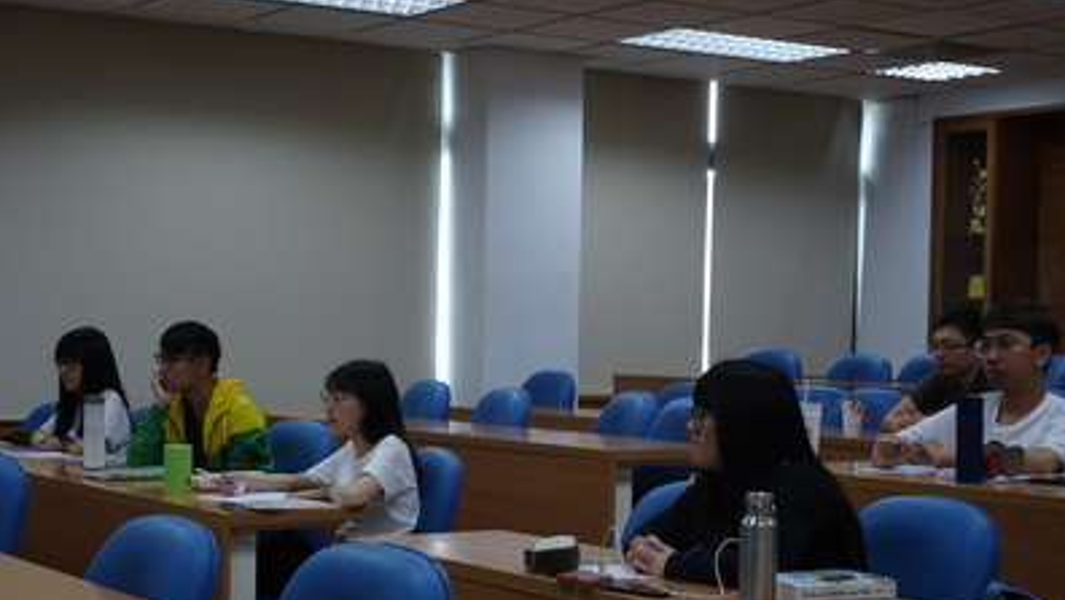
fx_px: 1864
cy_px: 396
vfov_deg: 18.2
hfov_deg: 31.9
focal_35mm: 66
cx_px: 535
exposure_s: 1/60
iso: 250
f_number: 4.5
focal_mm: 10.23
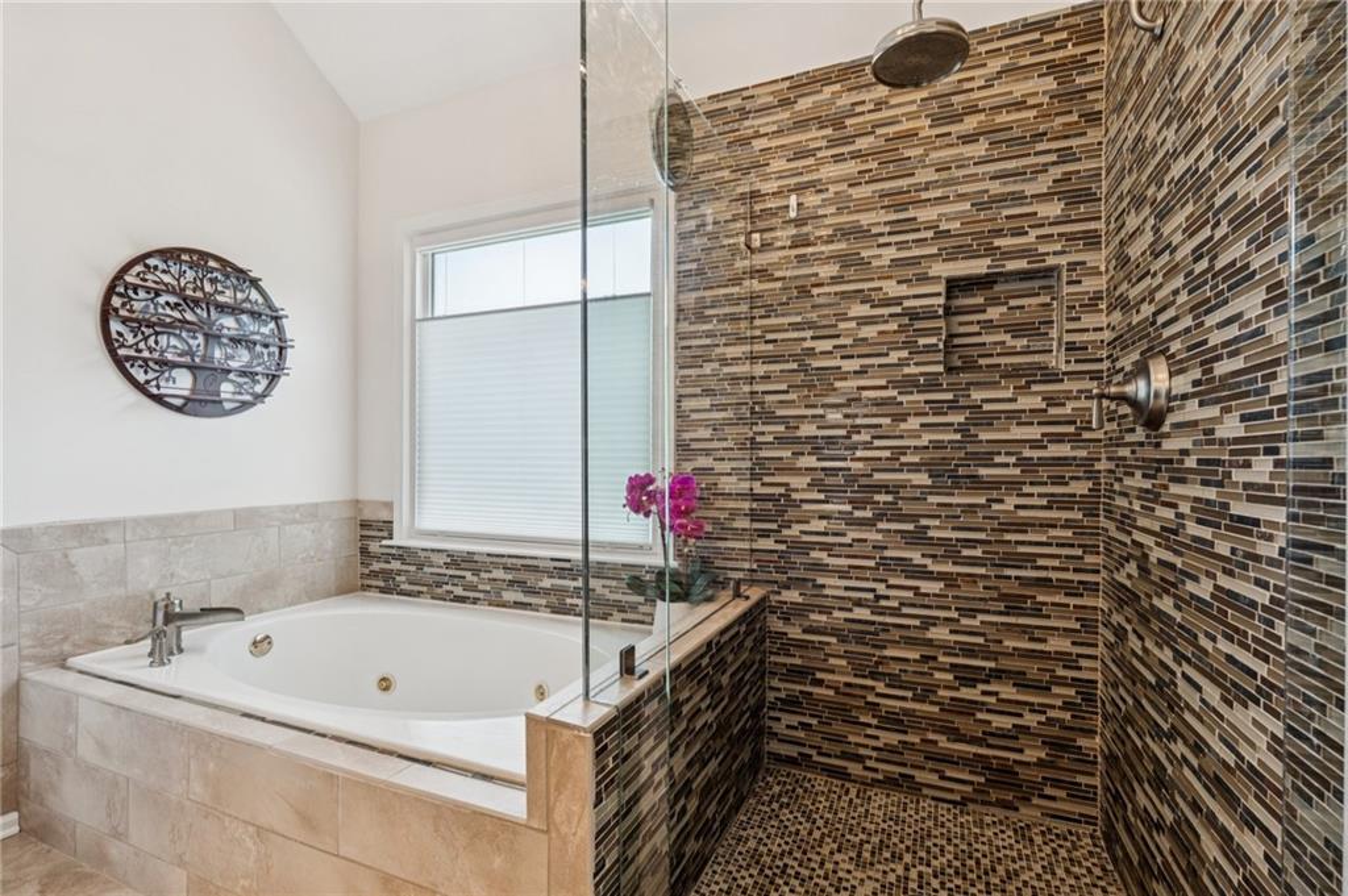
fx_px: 599
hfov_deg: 96.8
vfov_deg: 73.7
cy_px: 448
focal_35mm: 16
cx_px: 674
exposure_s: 1/20
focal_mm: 16
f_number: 8
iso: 400
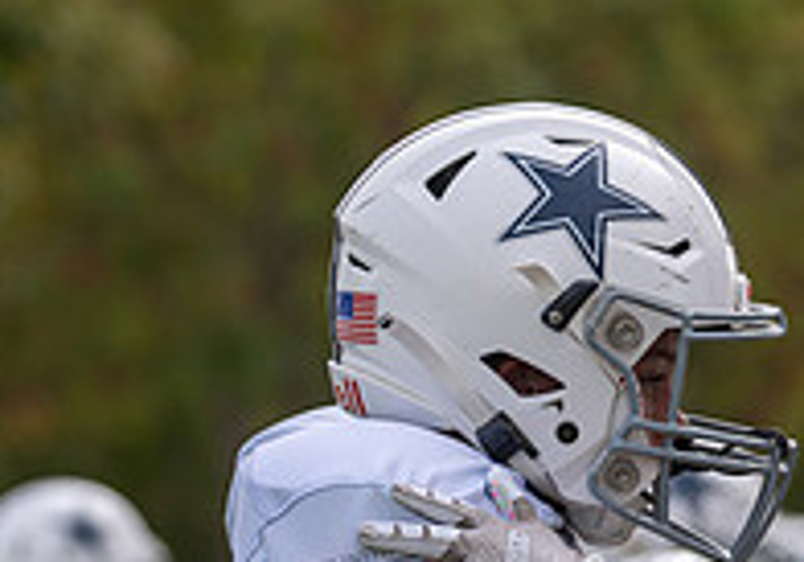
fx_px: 9839
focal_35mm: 434
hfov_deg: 4.7
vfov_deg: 3.3
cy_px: 478
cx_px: 556
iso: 100
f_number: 3.5
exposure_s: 1/1000
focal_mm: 118
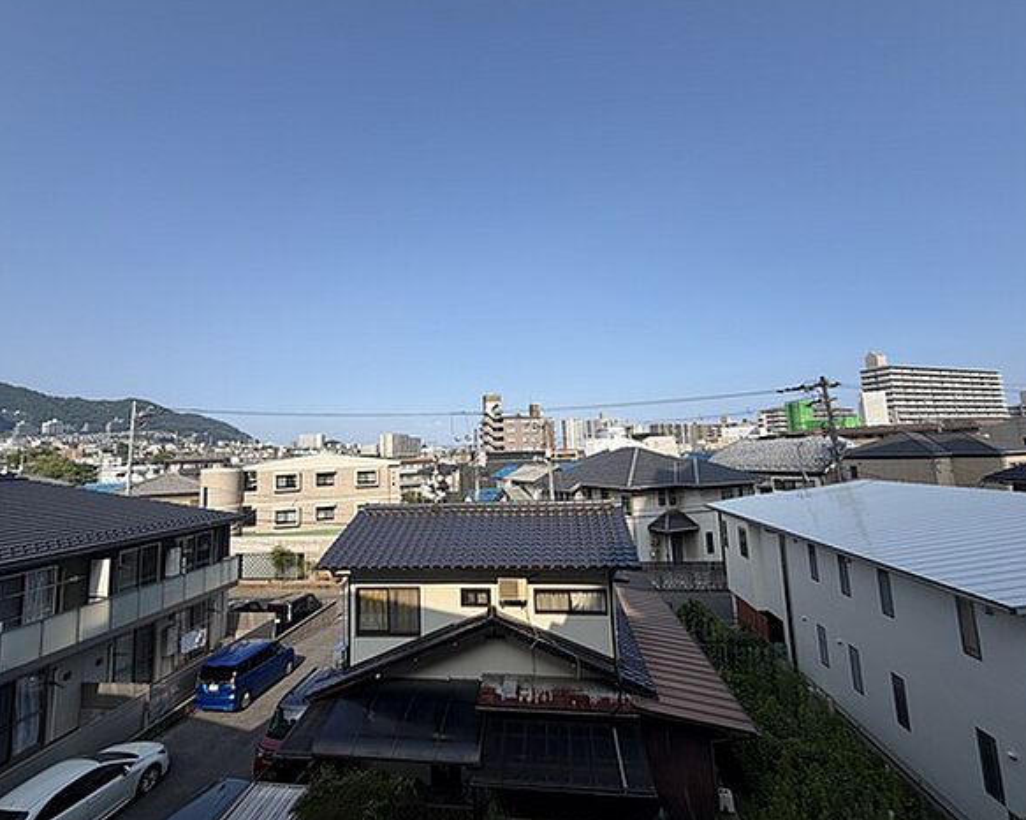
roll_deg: +2.0
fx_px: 455
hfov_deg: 96.7
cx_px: 489
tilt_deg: +3.5
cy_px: 403
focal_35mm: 15
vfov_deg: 84.0
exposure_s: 1/770
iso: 20
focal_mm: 2.22
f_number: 2.2
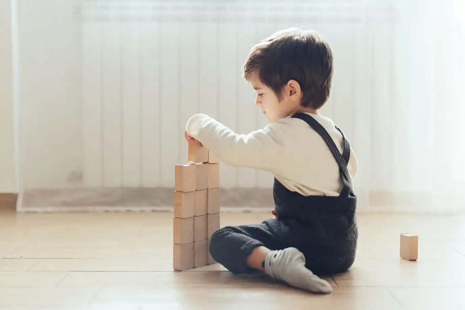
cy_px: 155
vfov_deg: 27.0
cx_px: 232
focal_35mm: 50
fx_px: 646
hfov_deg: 39.6
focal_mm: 50
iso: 200
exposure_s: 1/1600
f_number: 2.2
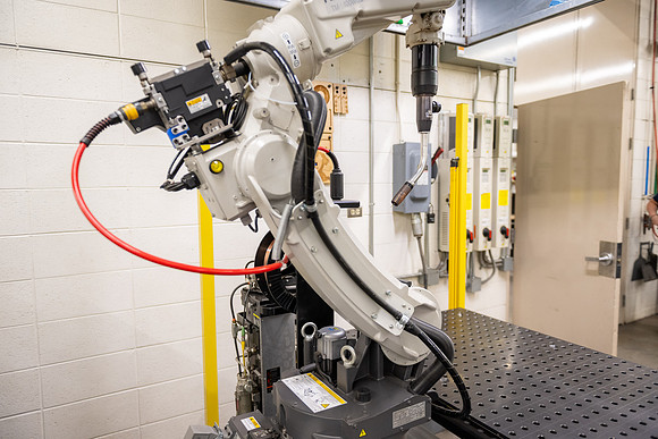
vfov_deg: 53.2
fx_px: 439
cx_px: 329
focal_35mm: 24
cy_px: 220
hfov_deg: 73.7
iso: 1250
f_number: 2.8
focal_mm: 24
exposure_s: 1/200
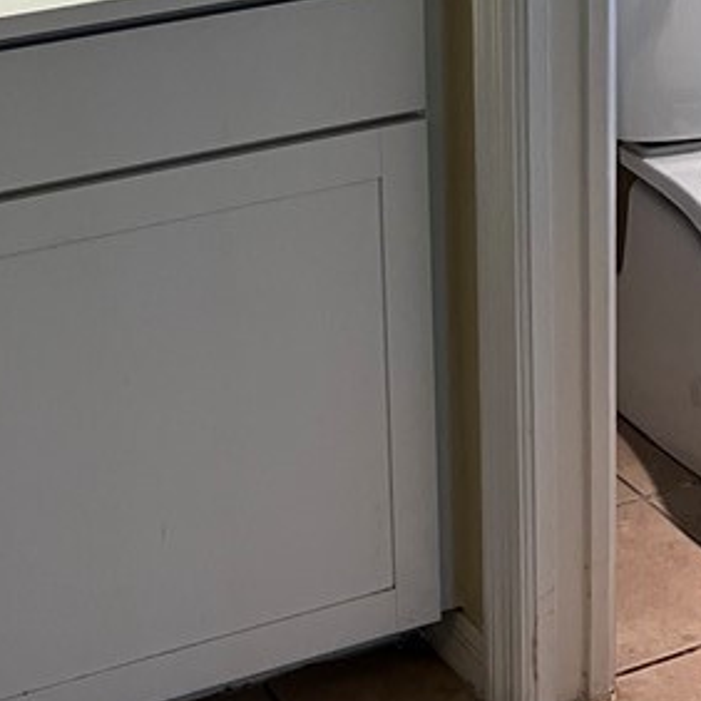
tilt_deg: -17.4
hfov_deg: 19.3
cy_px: -27
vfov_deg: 18.7
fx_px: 2062
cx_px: 256
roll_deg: +2.2
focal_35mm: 90
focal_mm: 3.99
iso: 80
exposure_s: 1/60
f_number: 1.8
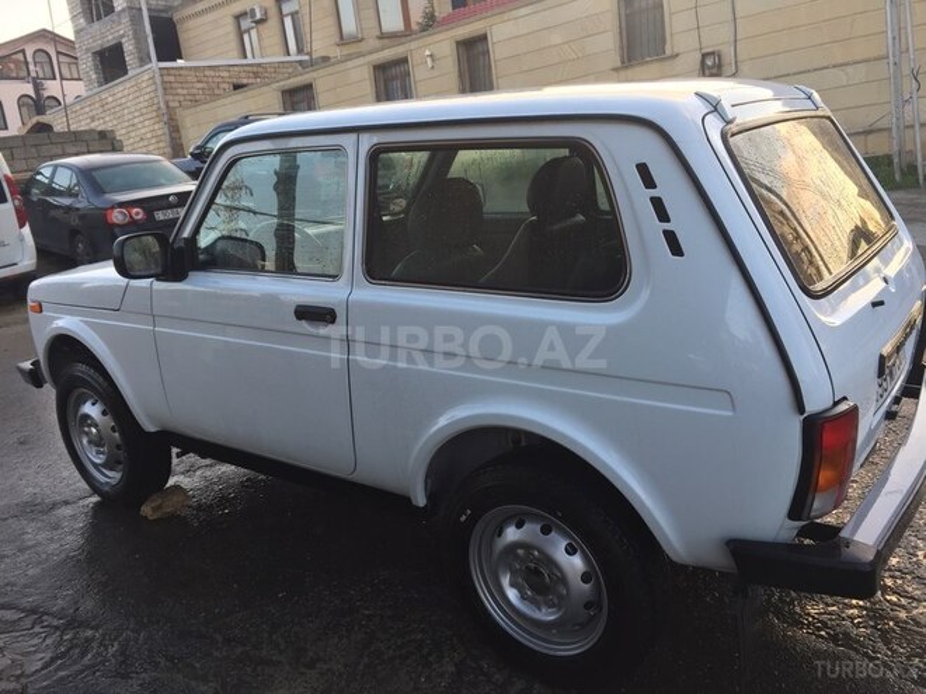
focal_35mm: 29
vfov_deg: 48.2
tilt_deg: -11.8
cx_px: 463
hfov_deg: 61.7
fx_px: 776
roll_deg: +7.6
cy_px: 347
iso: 32
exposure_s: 1/129
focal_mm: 4.15
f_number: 2.2
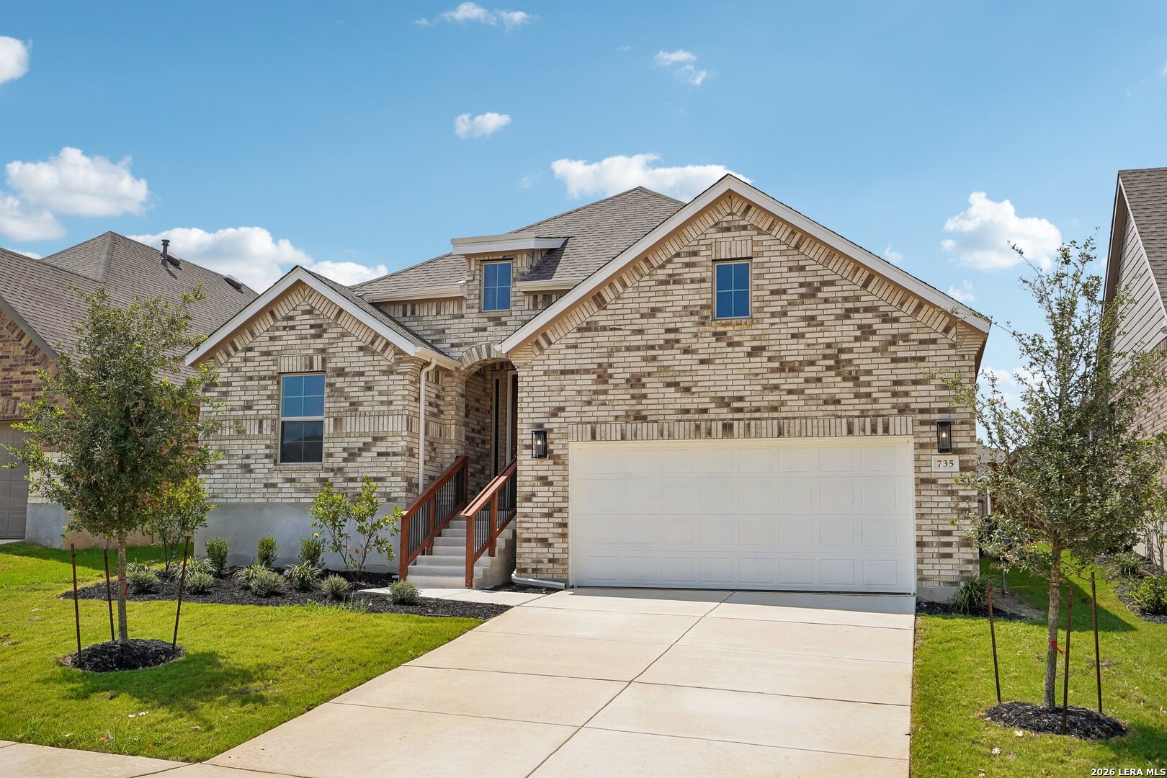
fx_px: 1053
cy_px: 389
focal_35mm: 32
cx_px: 584
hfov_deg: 58.0
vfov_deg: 40.5
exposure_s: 1/320
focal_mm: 32.5
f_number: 8
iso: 100
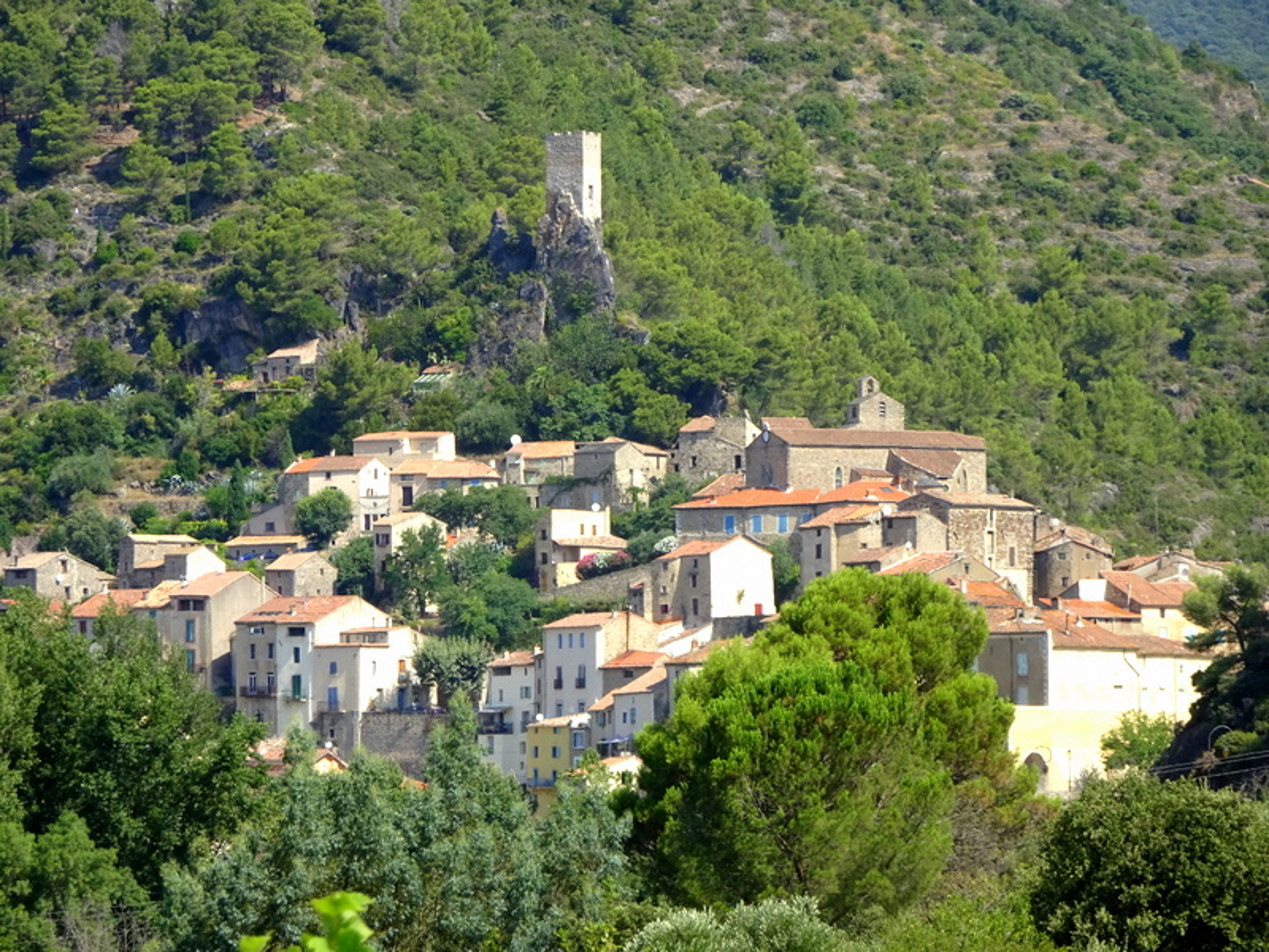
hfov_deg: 9.3
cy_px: 476
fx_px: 7772
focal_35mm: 212
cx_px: 634
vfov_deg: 7.0
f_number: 6.3
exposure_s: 1/250
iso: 80
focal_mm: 36.24
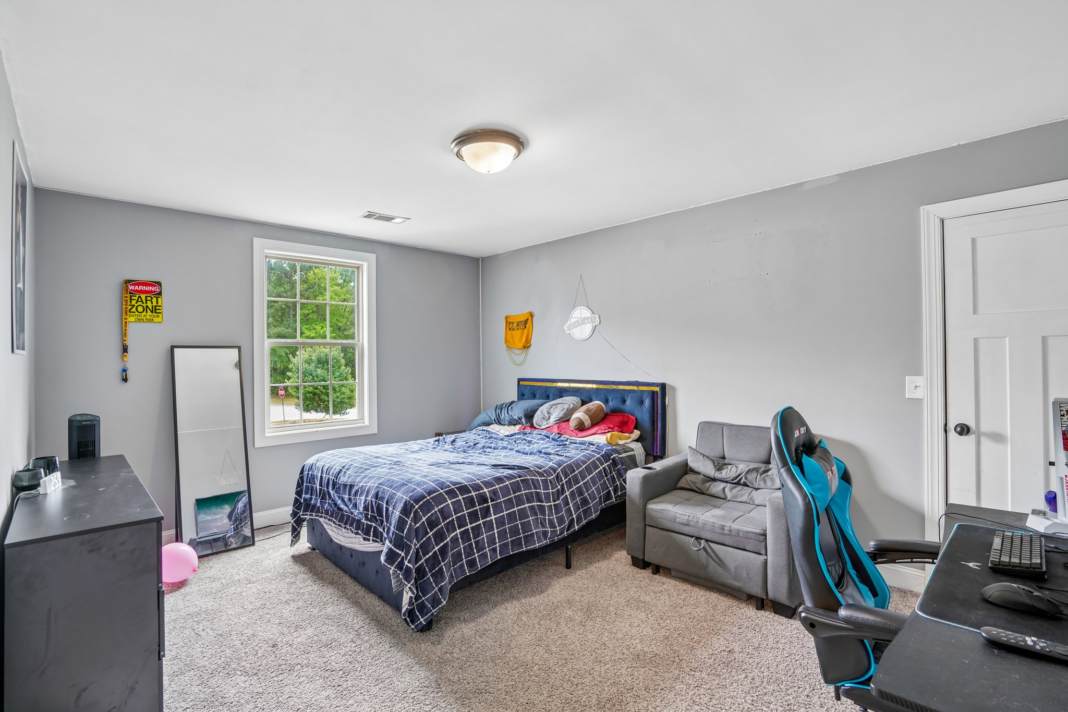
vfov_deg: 73.7
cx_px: 534
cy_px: 356
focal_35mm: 16
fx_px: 475
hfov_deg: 96.7
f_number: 8
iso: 400
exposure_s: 1/5
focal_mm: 16
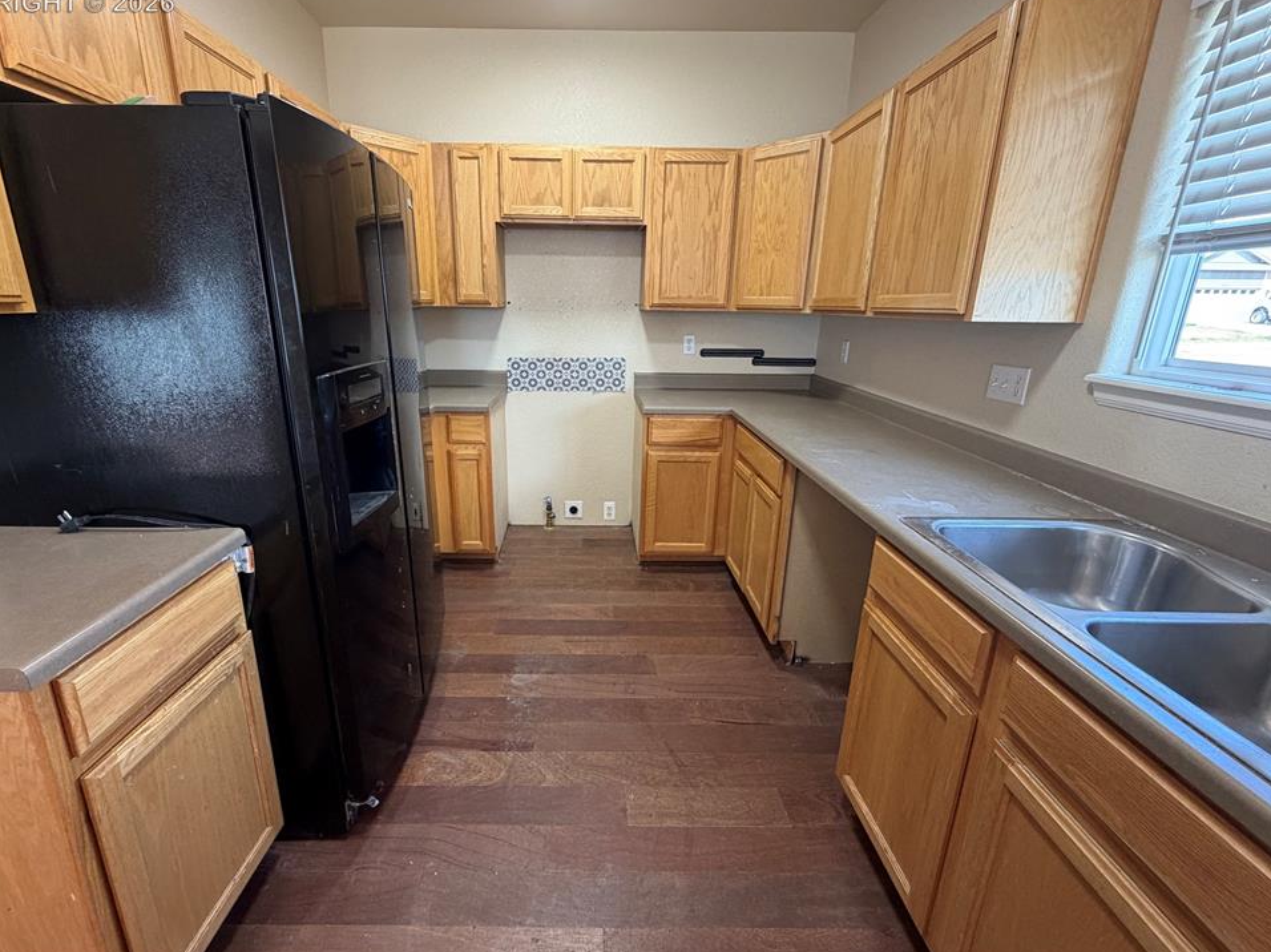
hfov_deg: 98.1
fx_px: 550
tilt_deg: -14.1
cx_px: 594
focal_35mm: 15
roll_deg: +0.7
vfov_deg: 81.6
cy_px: 449
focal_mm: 2.22
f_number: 2.2
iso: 200
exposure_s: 1/60
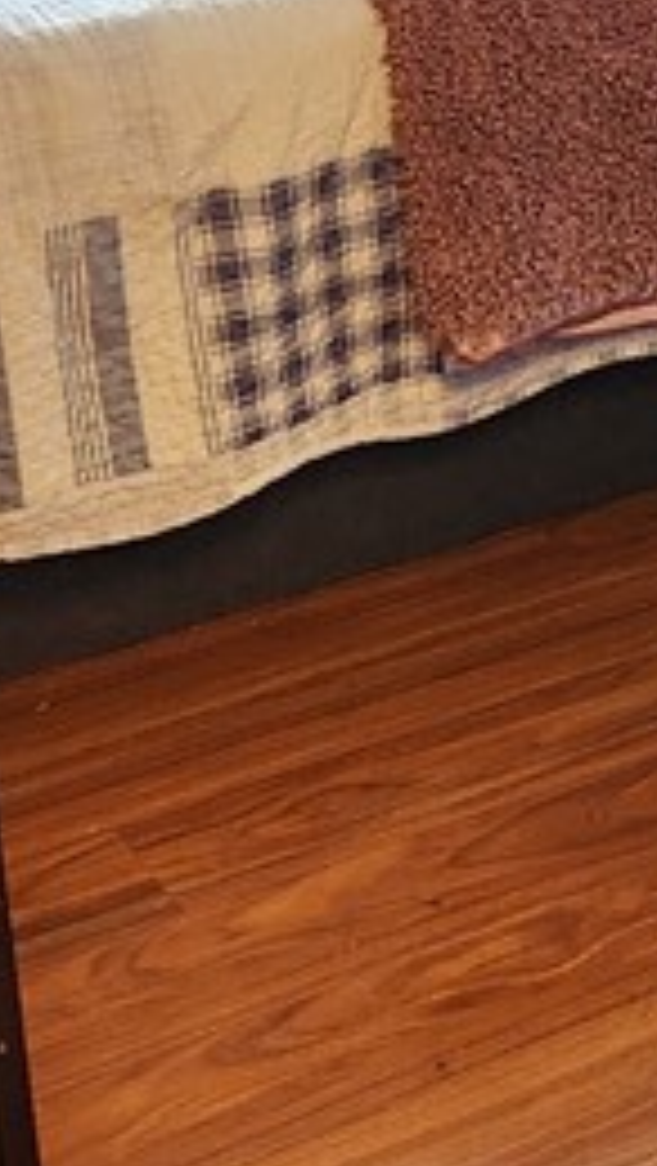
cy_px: -23
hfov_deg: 11.8
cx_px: 936
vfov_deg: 20.8
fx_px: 3061
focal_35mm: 99
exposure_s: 1/120
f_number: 1.8
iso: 500
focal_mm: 5.4
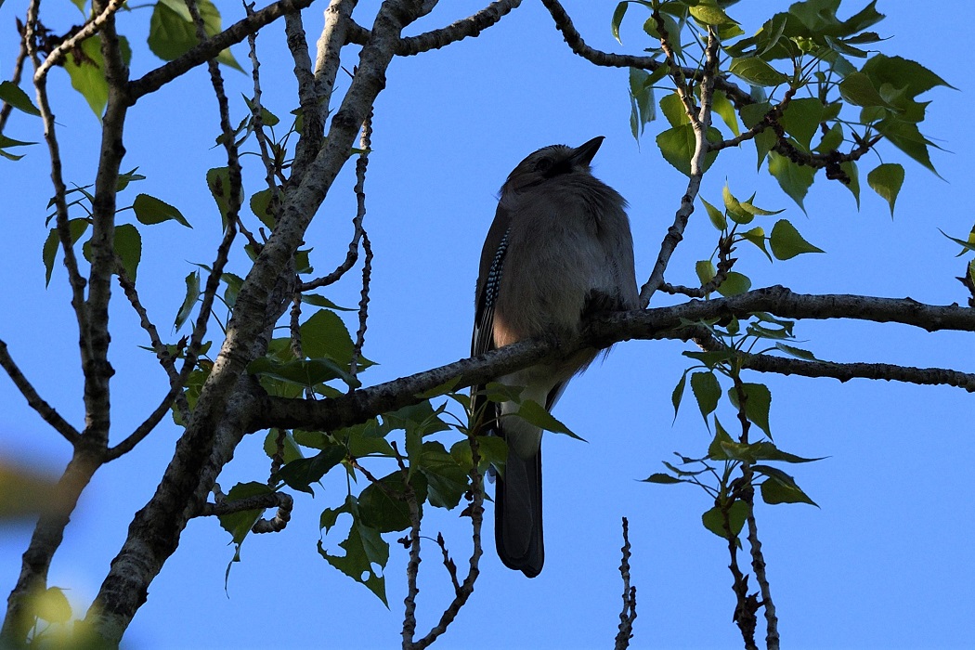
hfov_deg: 2.7
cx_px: 488
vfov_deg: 1.8
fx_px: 20311
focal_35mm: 750
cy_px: 325
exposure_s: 1/1000
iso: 500
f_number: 5.6
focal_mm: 500
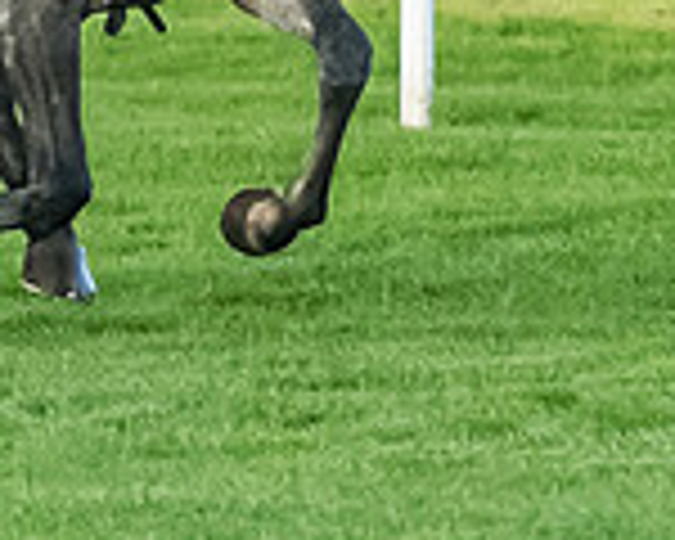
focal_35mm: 1536
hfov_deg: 1.3
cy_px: -239
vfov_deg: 1.0
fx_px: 30685
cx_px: -268
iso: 4000
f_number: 4
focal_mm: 155
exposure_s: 1/2000
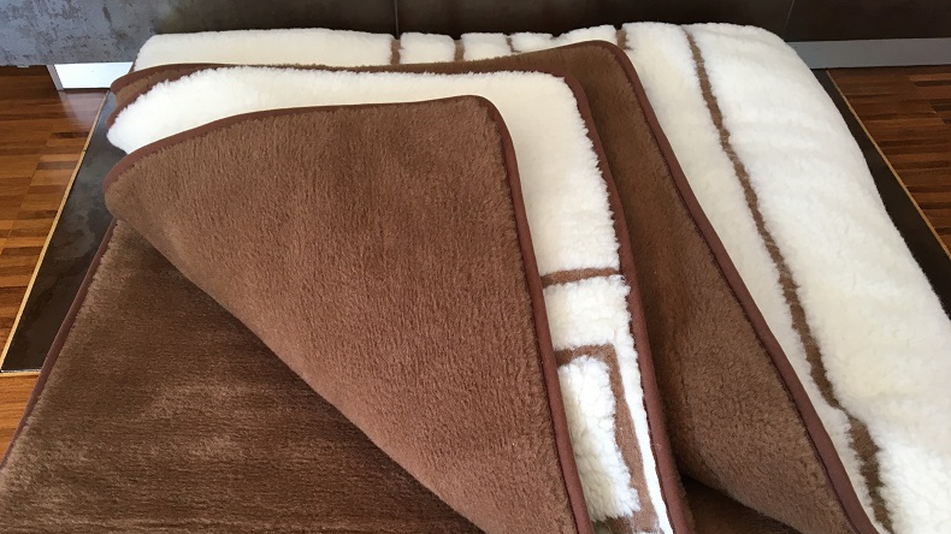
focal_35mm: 32
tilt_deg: -49.1
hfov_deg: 61.0
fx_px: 807
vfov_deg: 36.3
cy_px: 350
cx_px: 474
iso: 64
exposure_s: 1/30
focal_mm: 4.15
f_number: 2.2
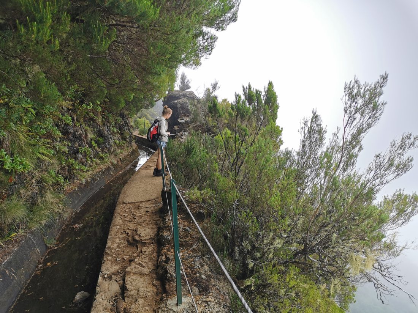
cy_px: 156
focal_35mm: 27
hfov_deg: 65.3
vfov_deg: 51.4
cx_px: 209
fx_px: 326
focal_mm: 5.58
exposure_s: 1/404
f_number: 1.8
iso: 50
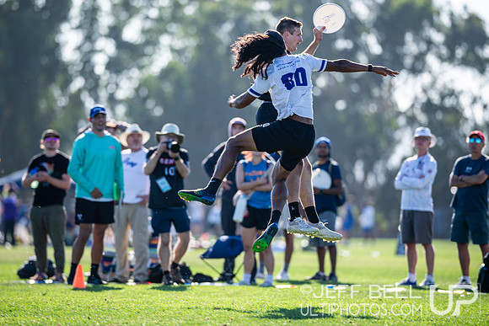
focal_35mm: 278
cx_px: 245
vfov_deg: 5.0
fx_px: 3773
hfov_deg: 7.4
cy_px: 148
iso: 125
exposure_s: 1/1250
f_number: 3.2
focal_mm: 240
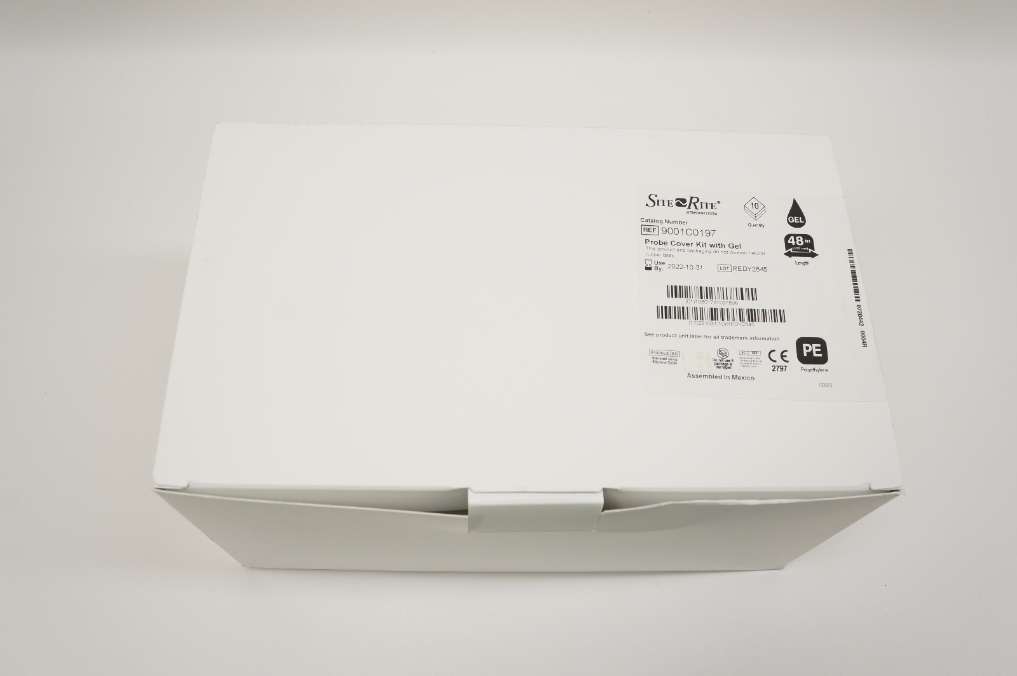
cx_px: 508
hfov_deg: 62.0
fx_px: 847
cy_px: 338
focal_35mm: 30
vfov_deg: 43.5
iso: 400
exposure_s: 1/80
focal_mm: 20
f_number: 7.1
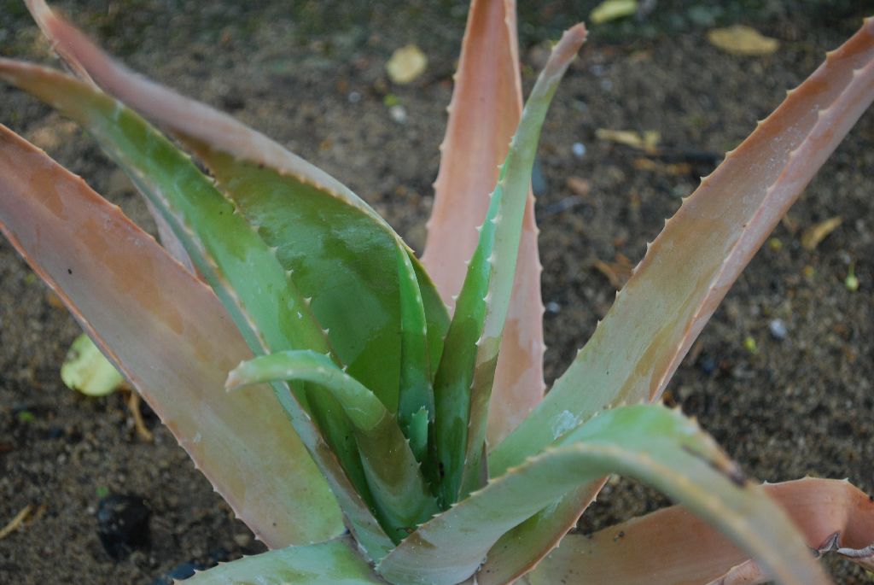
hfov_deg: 24.6
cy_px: 292
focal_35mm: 82
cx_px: 437
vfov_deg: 16.6
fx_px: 2005
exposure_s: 1/60
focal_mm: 55
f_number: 5.6
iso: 360
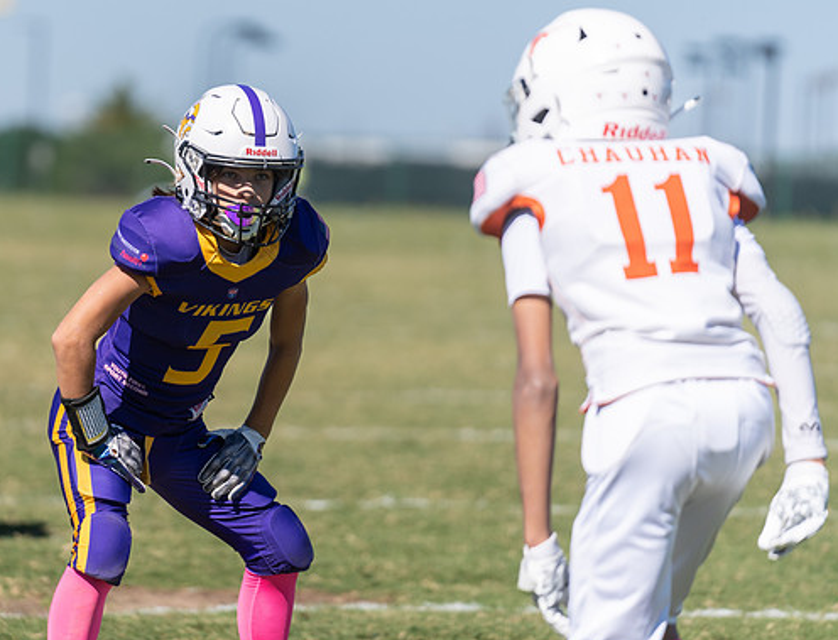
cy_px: 266
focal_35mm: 301
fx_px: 7336
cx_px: 220
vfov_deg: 5.0
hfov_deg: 6.5
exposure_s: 1/2500
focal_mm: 200
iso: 100
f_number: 2.8
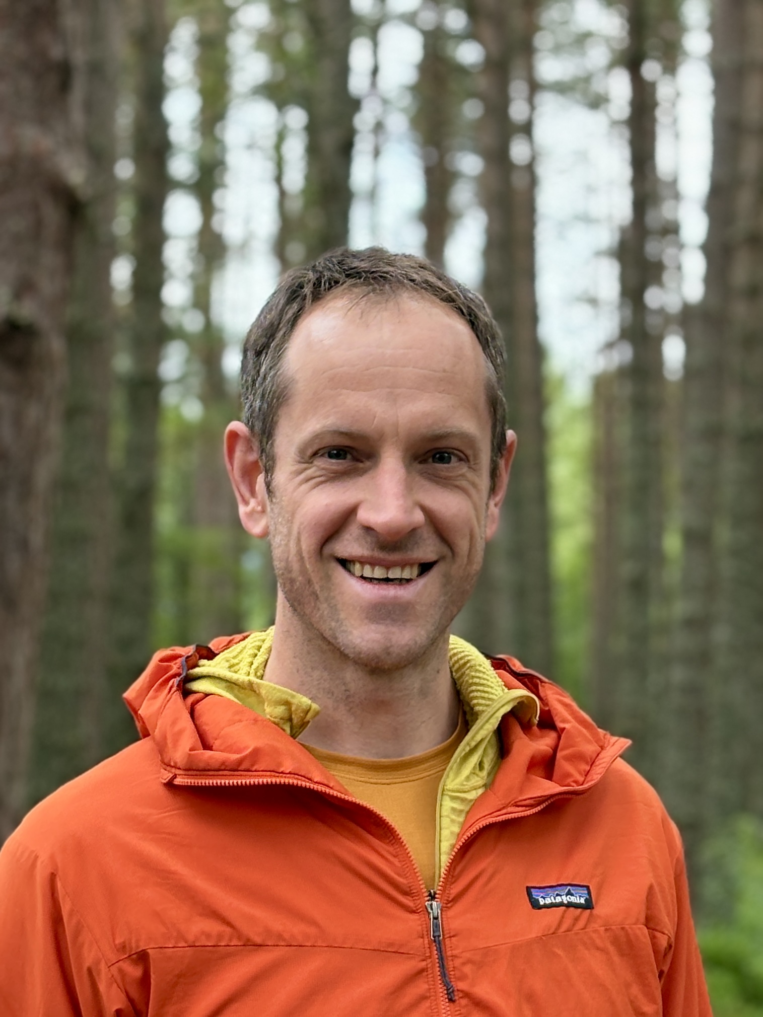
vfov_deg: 36.8
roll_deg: +2.2
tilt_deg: -0.6
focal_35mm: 52
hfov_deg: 28.0
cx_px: 382
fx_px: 1528
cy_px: 508
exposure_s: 1/220
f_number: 1.6
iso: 100
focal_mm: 5.96
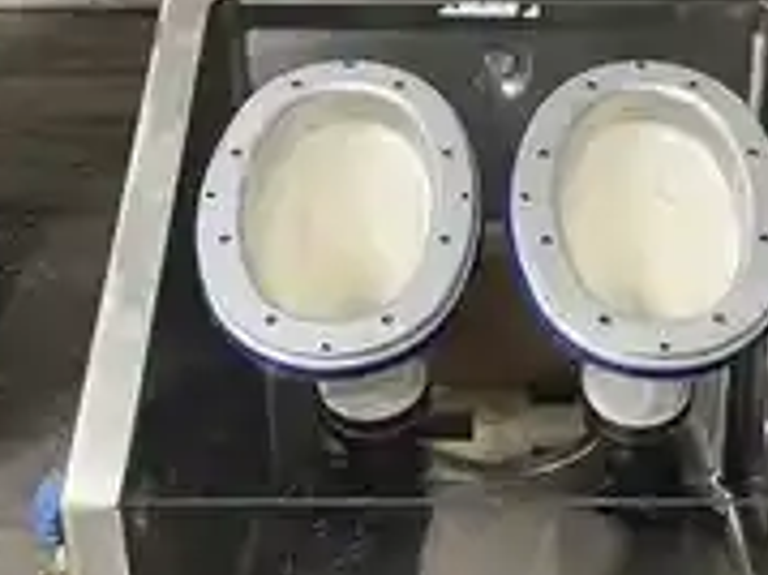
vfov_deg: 25.0
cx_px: 502
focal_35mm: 58
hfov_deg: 33.0
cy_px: 408
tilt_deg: -34.1
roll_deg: +1.1
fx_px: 1286
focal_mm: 5.1
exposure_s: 1/60
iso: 200
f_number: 1.6
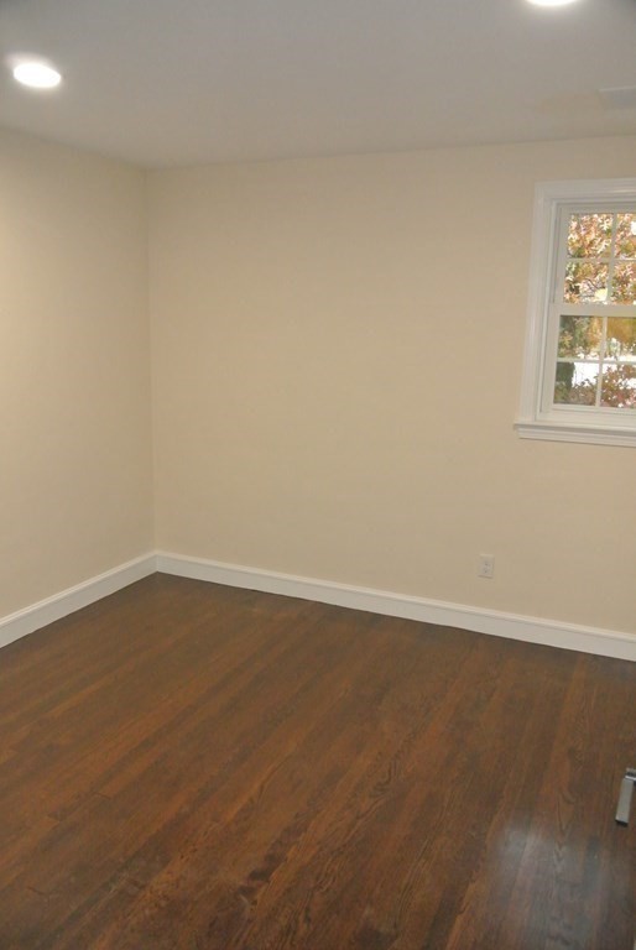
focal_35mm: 27
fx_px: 714
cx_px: 318
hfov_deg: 48.0
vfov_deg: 67.3
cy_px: 475
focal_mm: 10
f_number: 3.5
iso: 1600
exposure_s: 1/60
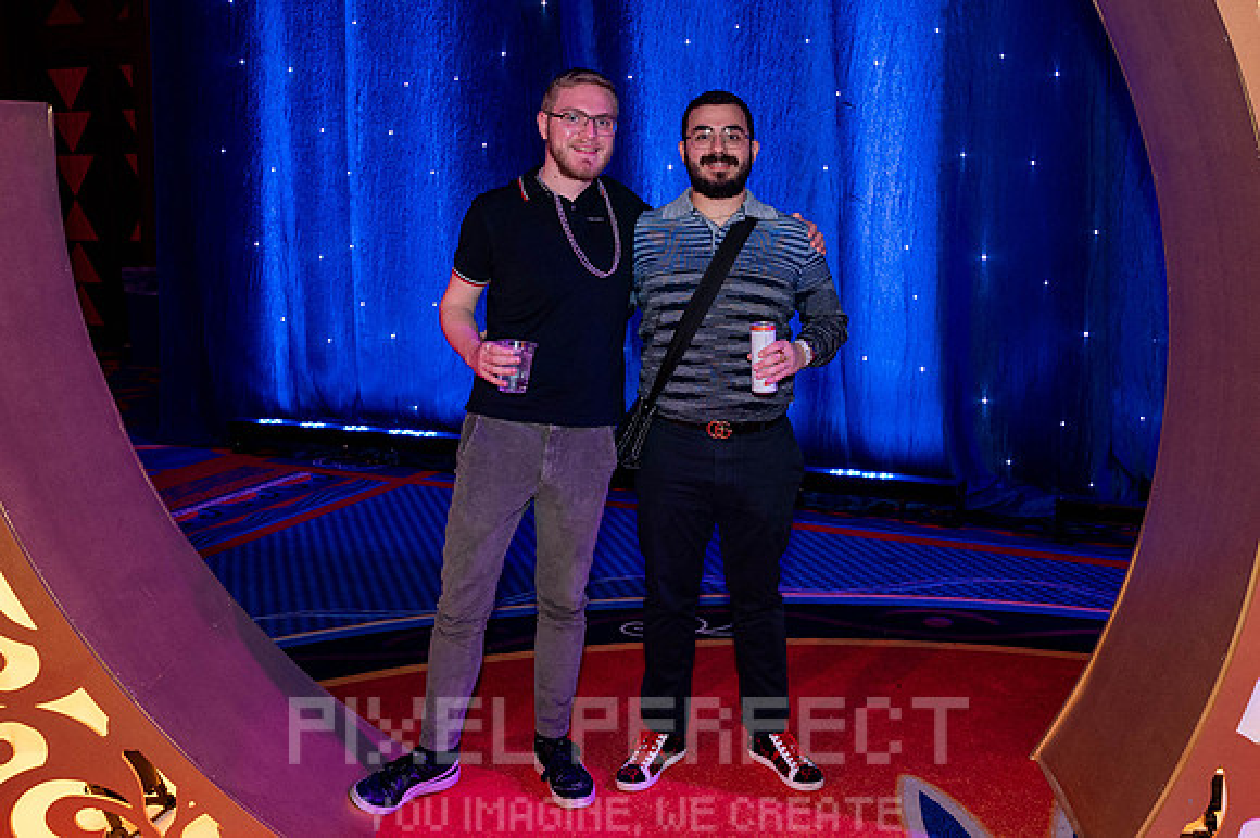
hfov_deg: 52.6
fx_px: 1274
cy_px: 330
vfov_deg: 36.3
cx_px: 678
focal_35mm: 36
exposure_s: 1/60
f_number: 4
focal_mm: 28
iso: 2500
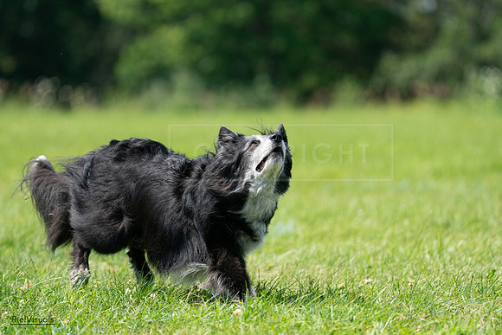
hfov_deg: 6.7
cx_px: 251
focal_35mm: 306
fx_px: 4268
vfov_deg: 4.5
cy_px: 168
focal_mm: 306
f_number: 6.3
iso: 1600
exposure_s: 1/4000
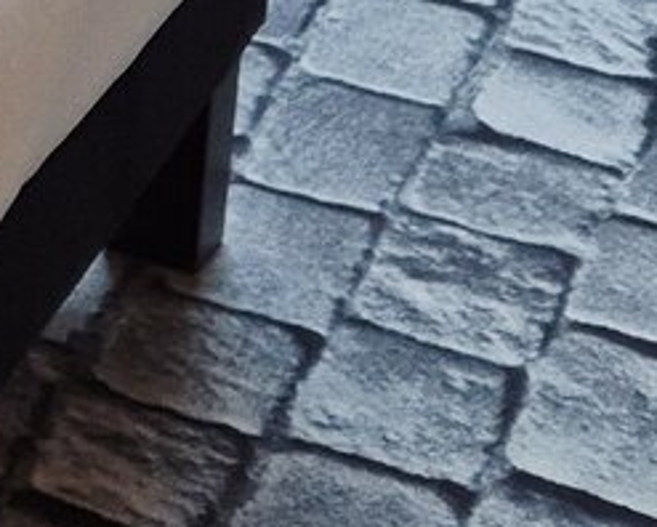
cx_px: -934
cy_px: -990
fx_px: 3620
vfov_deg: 7.4
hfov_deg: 9.3
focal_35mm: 186
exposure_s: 1/100
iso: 80
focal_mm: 5.4
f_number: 1.8
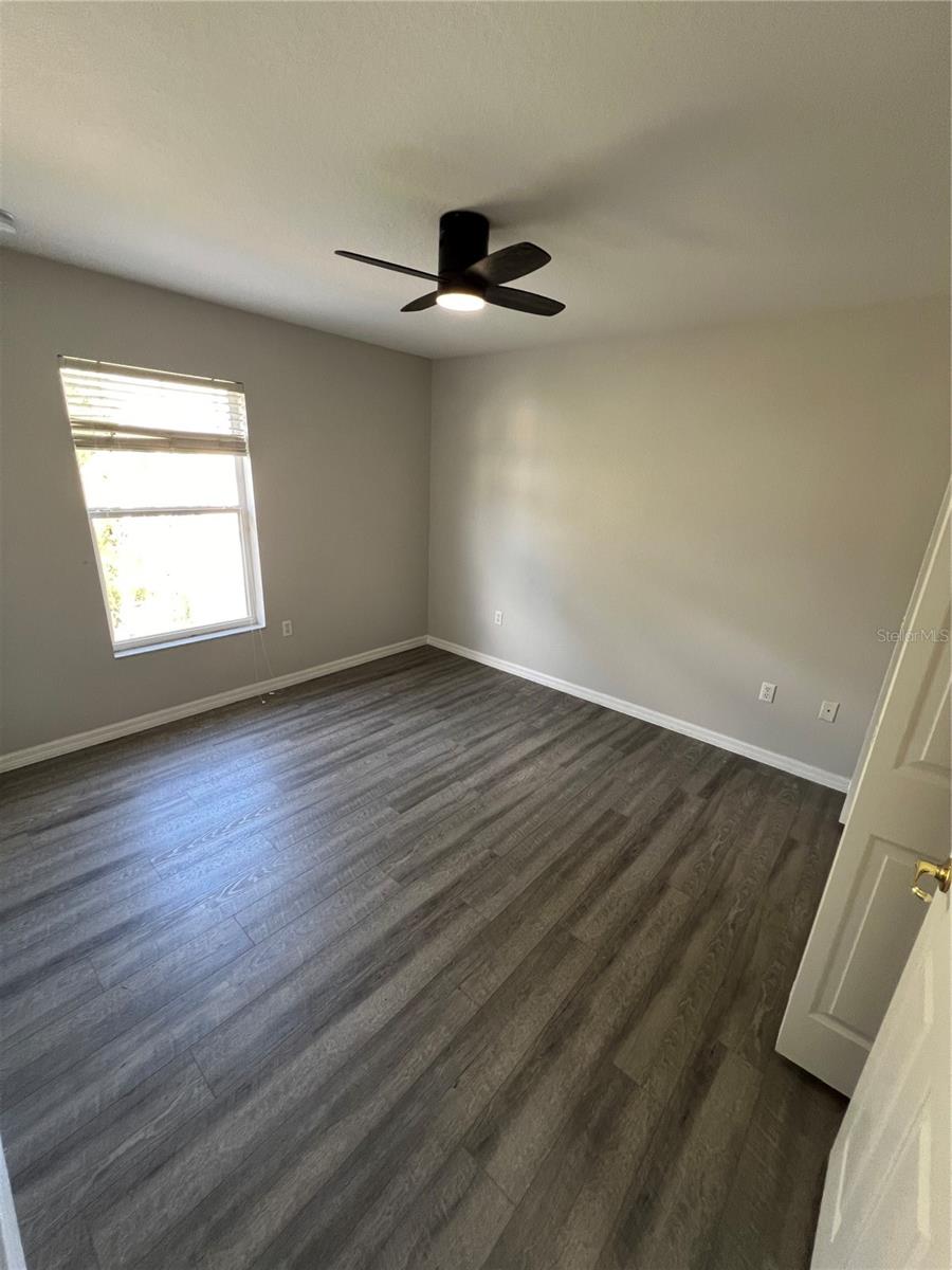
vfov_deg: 106.2
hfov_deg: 89.9
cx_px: 476
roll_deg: -1.7
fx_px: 477
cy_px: 635
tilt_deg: -17.3
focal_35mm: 13
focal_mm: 1.57
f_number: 1.8
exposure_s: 1/99
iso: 250
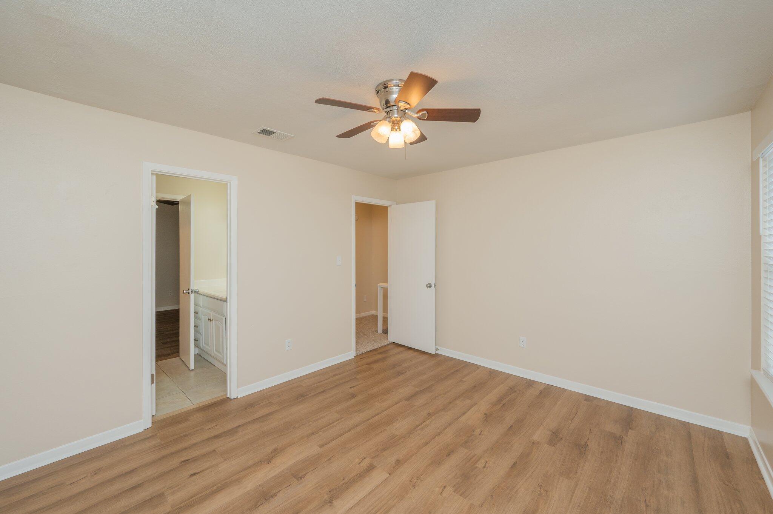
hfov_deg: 104.3
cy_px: 257
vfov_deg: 81.1
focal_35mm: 14
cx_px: 386
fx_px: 300
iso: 320
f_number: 9
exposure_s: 1/30
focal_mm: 14
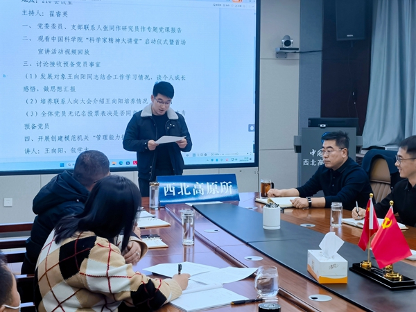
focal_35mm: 63
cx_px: 208
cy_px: 156
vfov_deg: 23.3
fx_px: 757
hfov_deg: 30.7
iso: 50
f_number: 1.9
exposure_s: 1/235
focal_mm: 6.67
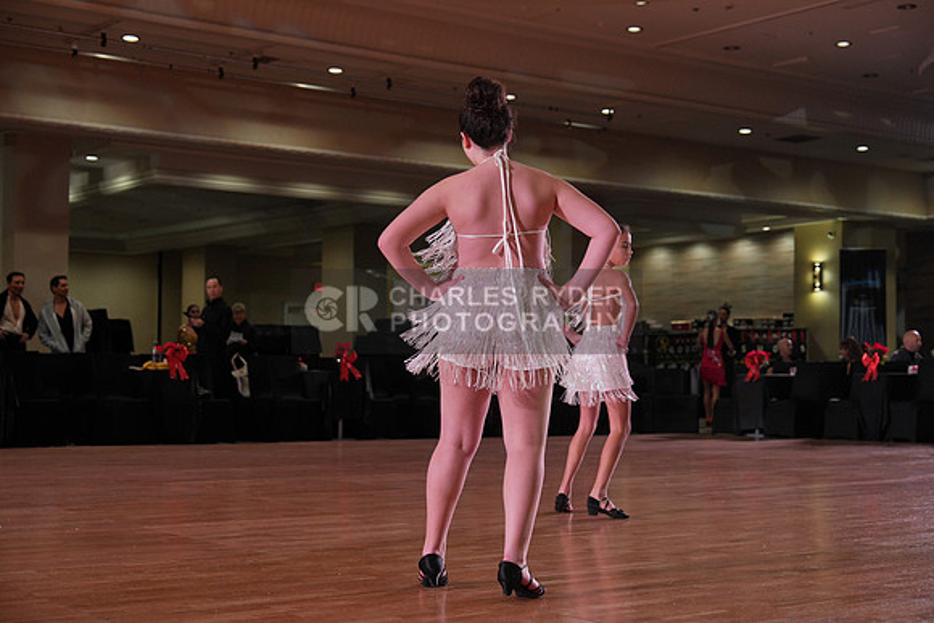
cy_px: 312
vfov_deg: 24.2
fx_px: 1453
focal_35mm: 56
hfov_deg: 35.6
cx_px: 467
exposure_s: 1/500
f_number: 4
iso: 1000
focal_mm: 56
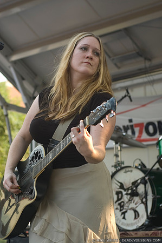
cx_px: 81
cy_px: 122
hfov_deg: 13.0
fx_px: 710
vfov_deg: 19.5
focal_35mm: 105
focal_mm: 70
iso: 200
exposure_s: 1/160
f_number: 4
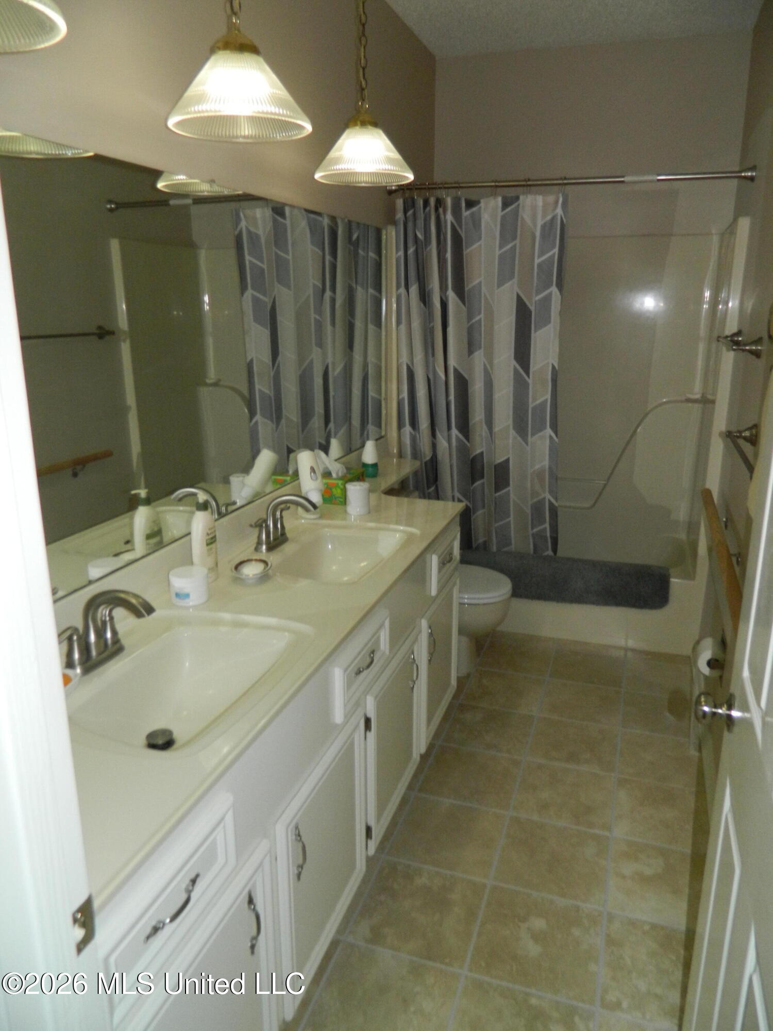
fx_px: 744
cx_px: 386
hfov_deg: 54.9
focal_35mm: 25
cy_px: 516
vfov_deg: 69.4
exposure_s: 1/30
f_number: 8.7
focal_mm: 4.5
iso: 200
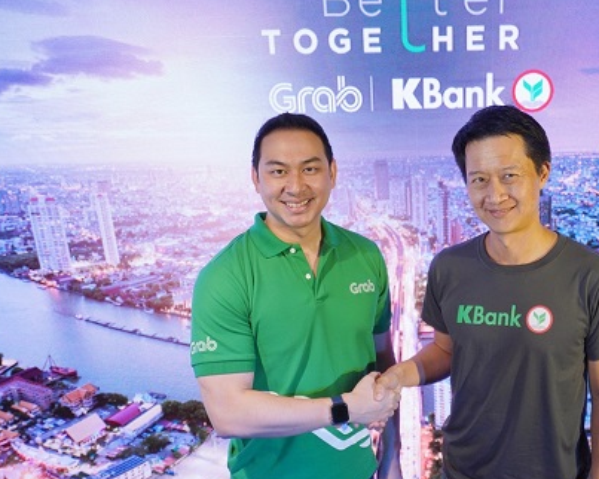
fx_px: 691
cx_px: 421
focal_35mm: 39
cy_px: 258
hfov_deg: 45.8
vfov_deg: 38.2
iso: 400
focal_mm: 27
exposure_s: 1/60
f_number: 4
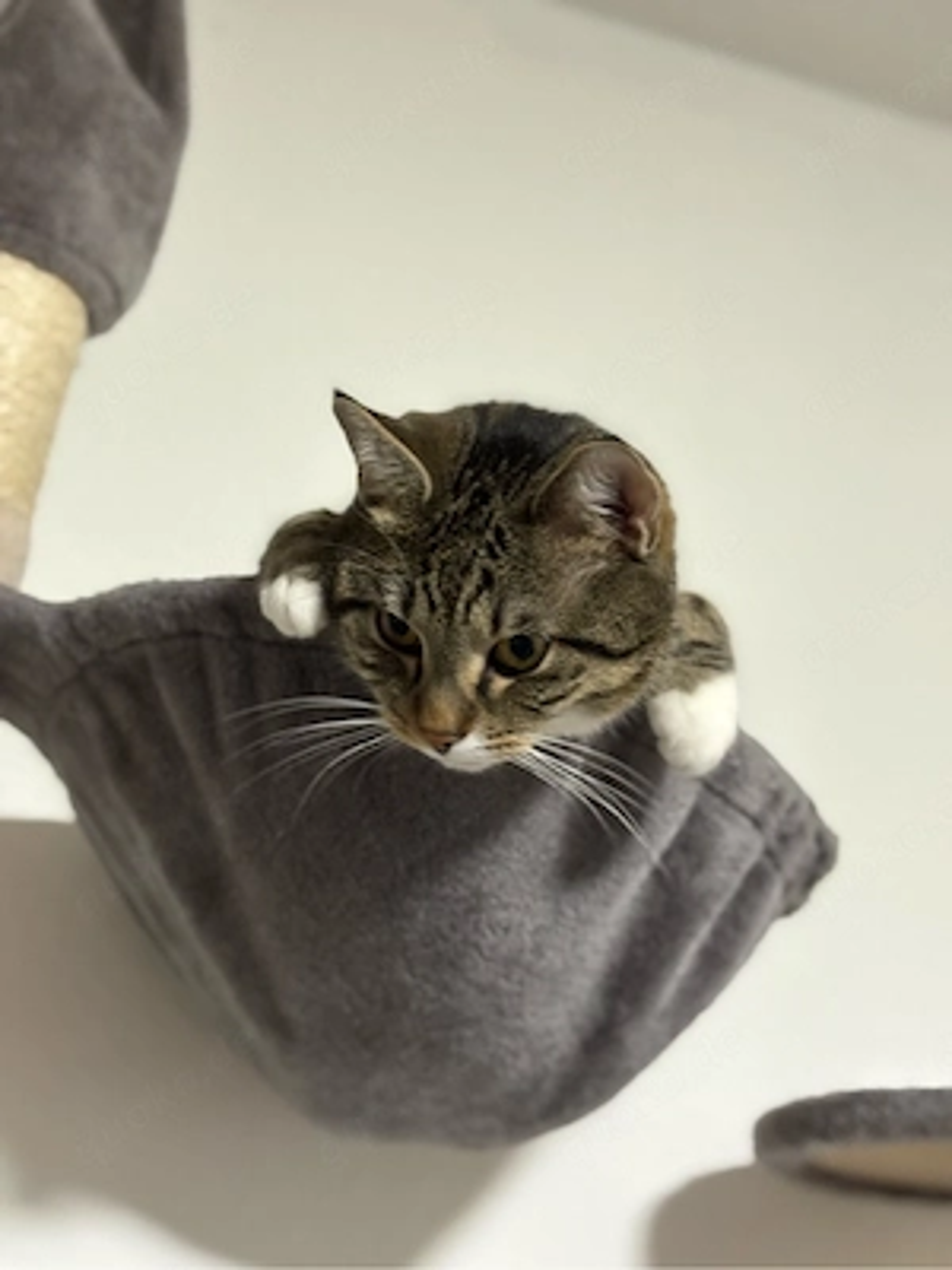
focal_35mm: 52
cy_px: 635
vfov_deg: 36.8
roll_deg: -5.2
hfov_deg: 28.0
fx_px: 1907
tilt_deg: +20.8
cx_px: 476
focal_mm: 5.96
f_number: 1.6
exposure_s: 1/18
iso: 400
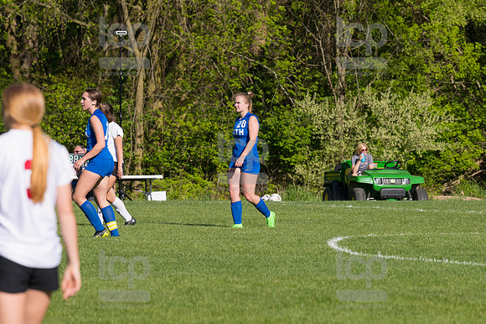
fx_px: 4048
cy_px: 162
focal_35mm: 300
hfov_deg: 6.9
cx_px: 243
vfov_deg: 4.6
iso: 250
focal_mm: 200
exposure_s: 1/1600
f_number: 5.6
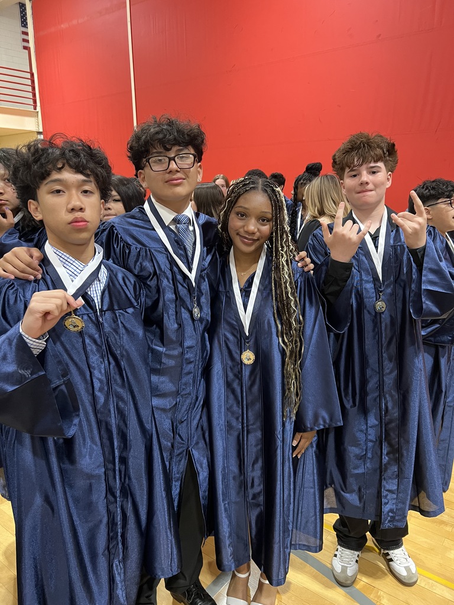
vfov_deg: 67.3
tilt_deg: -13.4
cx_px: 227
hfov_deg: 53.1
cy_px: 302
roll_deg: +1.1
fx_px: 455
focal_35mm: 26
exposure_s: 1/60
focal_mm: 5.7
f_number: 1.5
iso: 400
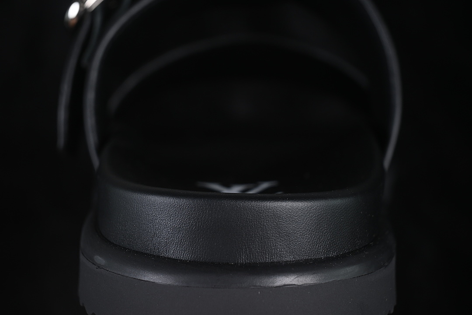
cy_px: 158
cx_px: 236
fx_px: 983
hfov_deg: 27.0
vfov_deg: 18.2
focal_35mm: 75
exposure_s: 1/50
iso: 160
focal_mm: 50
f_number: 6.3
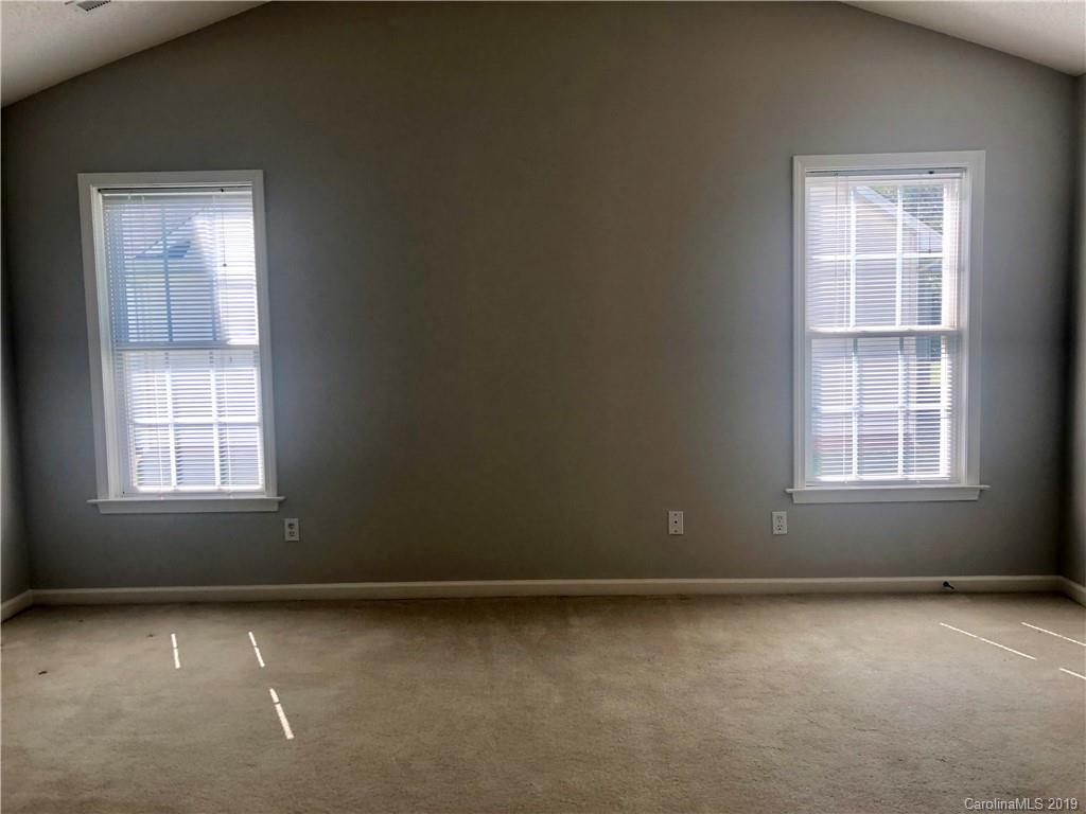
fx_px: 878
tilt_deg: -4.0
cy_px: 407
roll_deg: +1.6
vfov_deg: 49.7
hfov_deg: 63.4
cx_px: 543
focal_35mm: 28
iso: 25
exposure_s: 1/120
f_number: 1.8
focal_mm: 4
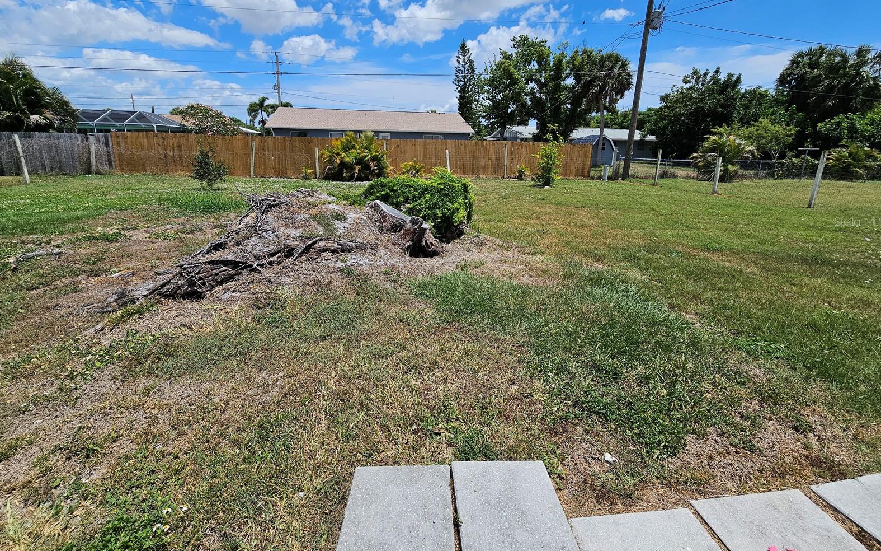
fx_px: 336
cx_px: 440
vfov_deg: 77.7
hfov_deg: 105.3
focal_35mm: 14
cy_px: 221
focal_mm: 2.2
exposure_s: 1/3840
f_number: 2.2
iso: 50
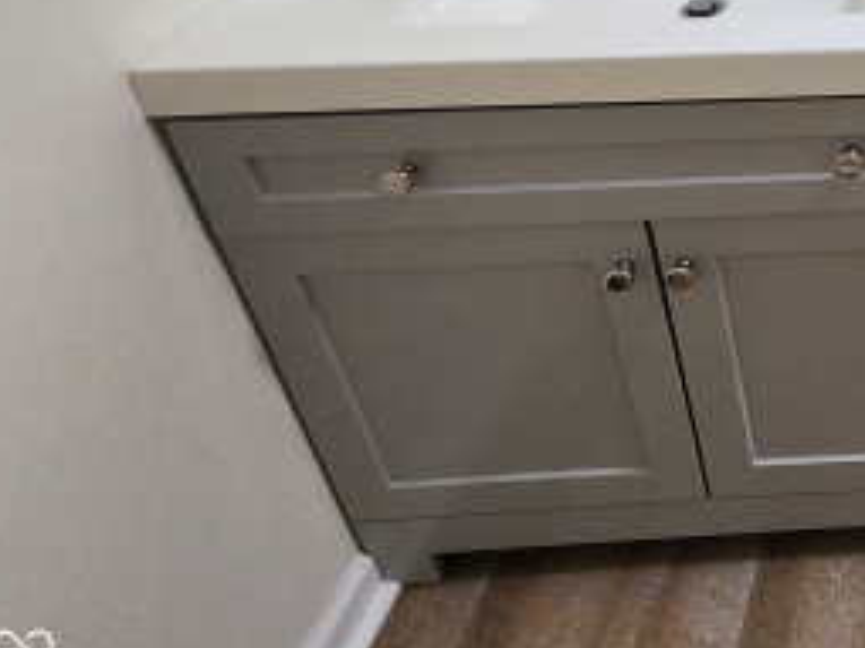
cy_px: -153
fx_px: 849
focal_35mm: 34
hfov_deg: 37.3
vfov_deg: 33.1
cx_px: 1087
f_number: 2.2
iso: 160
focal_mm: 2.2
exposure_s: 1/60
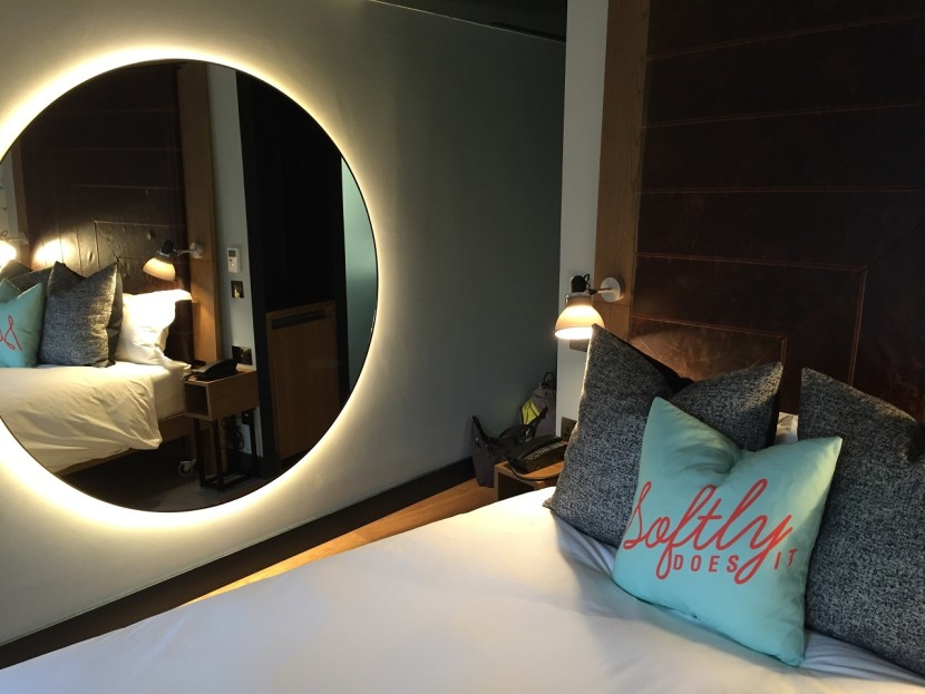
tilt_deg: -12.3
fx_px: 775
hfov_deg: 61.6
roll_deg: -0.9
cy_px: 347
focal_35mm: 29
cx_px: 462
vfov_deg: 48.3
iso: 160
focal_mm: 4.15
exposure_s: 1/33
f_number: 2.2
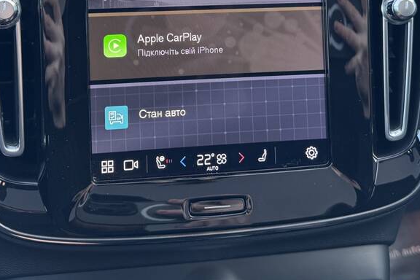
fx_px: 607
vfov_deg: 24.5
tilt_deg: -21.4
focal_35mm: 52
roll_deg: -2.5
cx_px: 209
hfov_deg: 38.2
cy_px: -15
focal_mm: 6.76
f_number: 1.78
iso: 100
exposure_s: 1/121
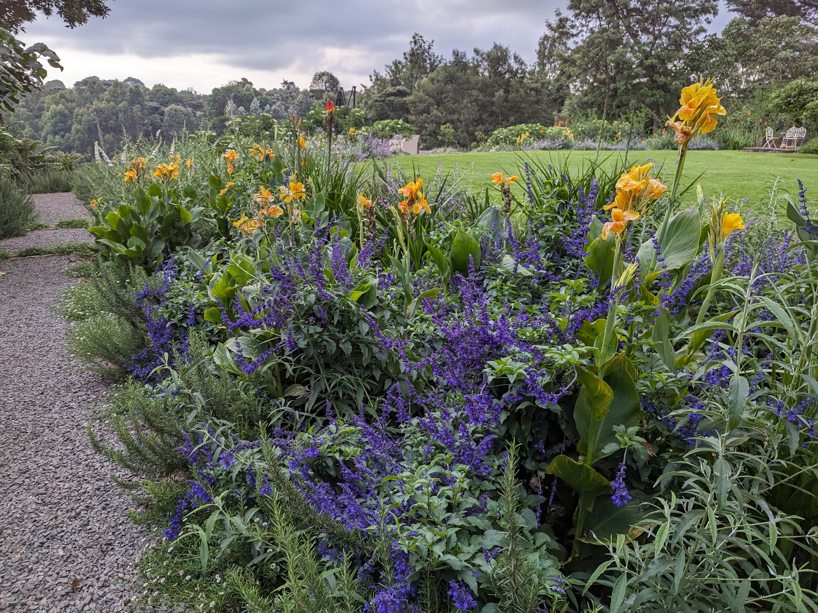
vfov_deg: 56.8
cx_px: 409
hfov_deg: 71.6
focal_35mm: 24
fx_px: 567
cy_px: 306
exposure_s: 1/77.9
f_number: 1.85
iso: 114
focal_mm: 6.81
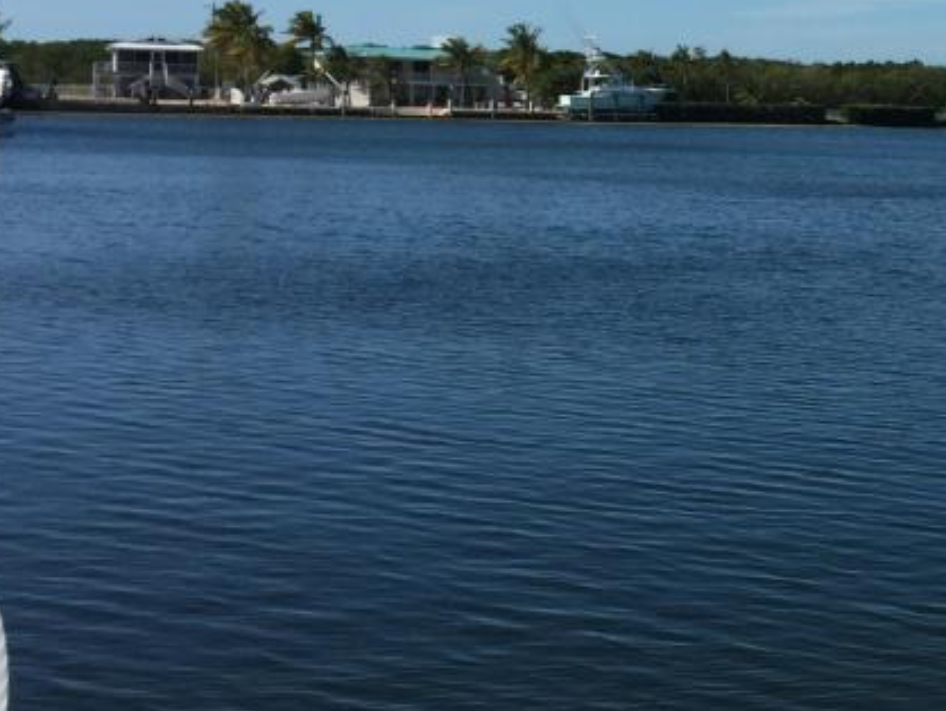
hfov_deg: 25.8
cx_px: 982
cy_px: 192
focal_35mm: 71
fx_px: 1941
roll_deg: -2.3
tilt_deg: -2.9
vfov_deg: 20.6
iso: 32
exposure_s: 1/3597
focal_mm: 4.15
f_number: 2.2
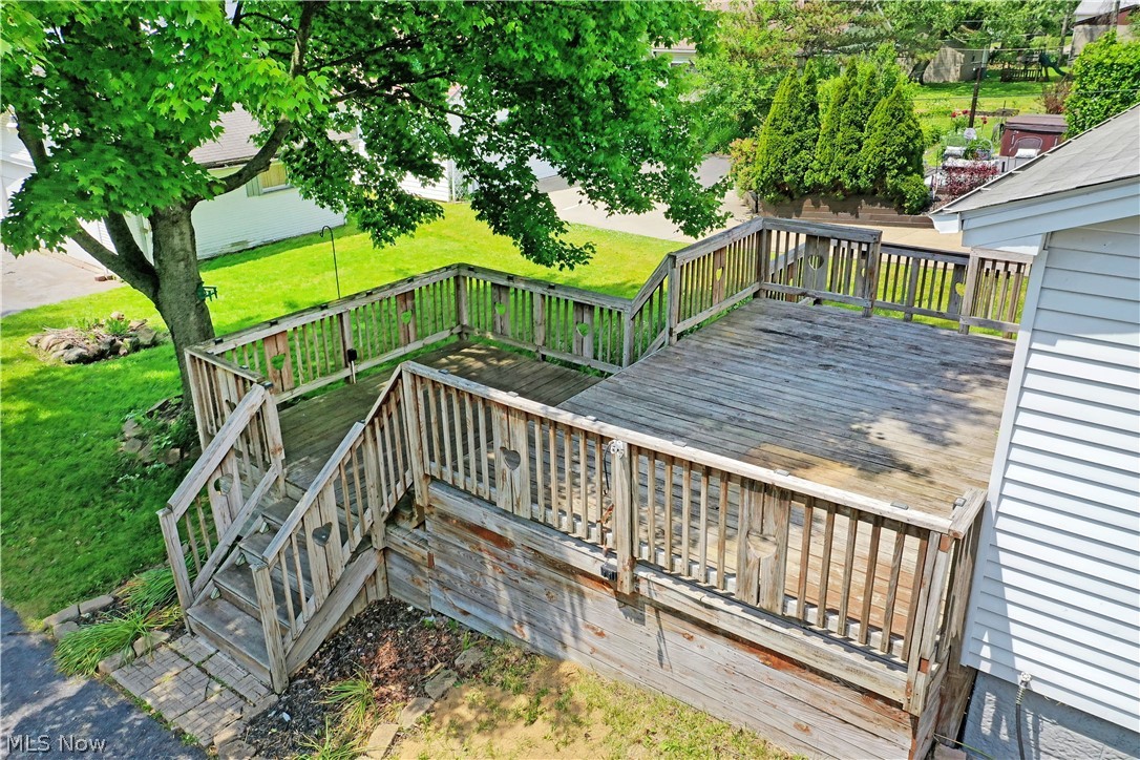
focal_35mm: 28
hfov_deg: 65.5
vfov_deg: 46.4
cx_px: 570
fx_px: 887
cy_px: 380
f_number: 5.6
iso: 100
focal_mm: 10.26
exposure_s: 1/320
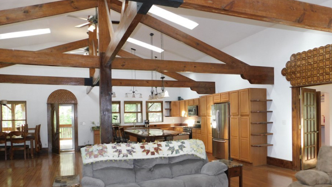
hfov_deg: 67.8
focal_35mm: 28
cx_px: 177
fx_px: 247
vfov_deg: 41.2
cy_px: 119
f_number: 3
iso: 220
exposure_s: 1/30
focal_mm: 4
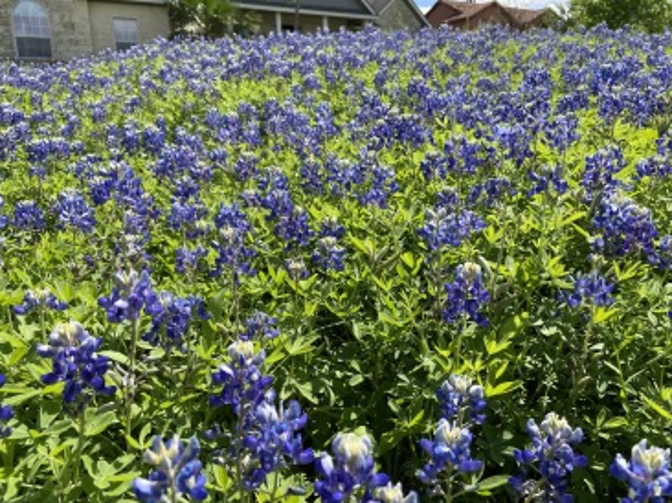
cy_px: 252
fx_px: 504
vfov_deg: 53.0
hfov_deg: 67.3
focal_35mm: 26
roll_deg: +0.7
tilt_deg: -14.9
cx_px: 336
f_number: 1.8
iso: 32
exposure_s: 1/1730
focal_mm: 4.25
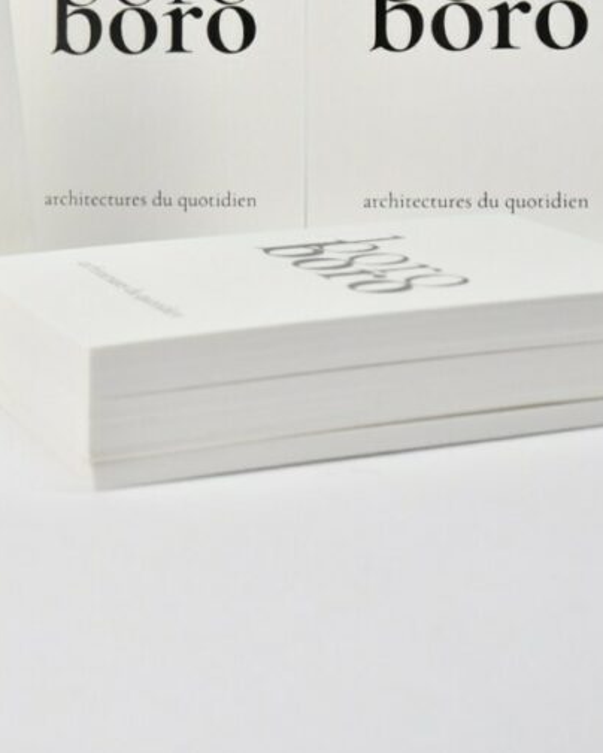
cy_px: 245
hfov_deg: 15.6
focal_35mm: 97
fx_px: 2164
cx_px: 19
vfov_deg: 19.7
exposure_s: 1/160
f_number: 13
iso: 2500
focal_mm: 34
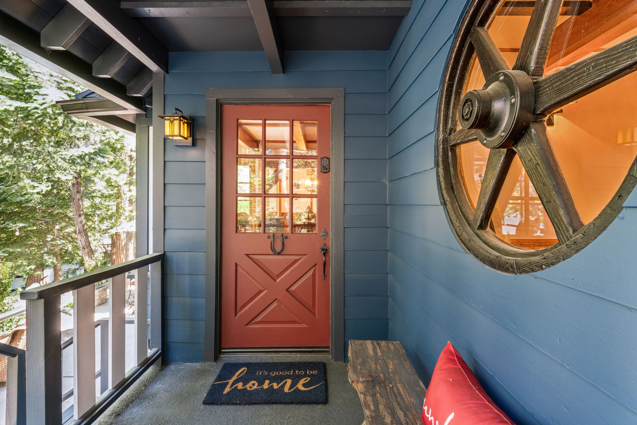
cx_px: 318
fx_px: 299
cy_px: 212
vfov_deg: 70.8
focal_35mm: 17
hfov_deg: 93.6
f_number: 13
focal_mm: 16.9
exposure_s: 1.6
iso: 100
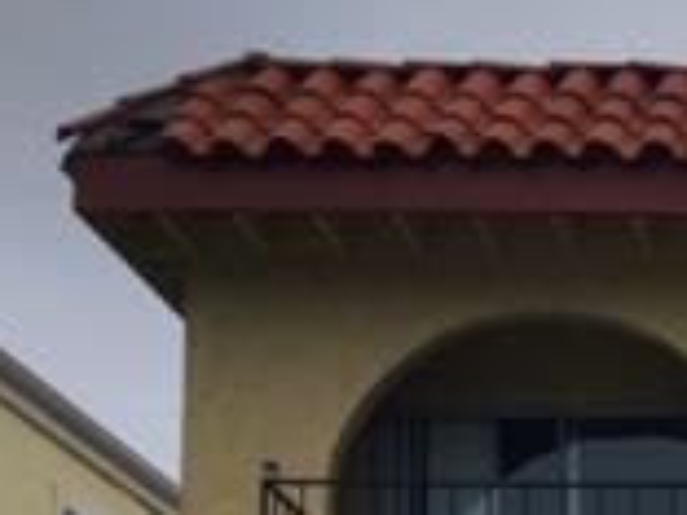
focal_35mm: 119
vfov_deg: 11.5
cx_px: 1185
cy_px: 946
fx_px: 2362
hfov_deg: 14.7
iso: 25
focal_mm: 4.15
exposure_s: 1/6993
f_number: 2.2
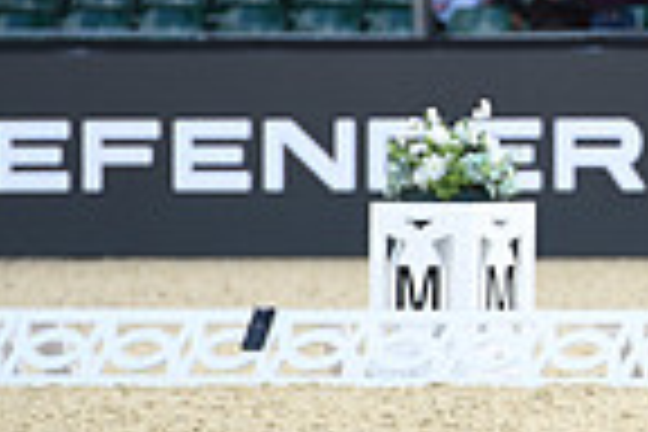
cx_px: 1192
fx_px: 14507
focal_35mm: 806
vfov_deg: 1.7
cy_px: -99
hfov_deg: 2.5
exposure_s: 1/1250
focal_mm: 200
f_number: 5
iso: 640
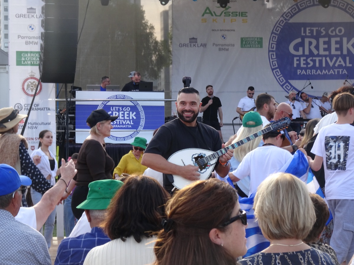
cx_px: 177
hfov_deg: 18.7
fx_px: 1074
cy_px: 132
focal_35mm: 105
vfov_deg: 14.1
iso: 125
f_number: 5
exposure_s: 1/125
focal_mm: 17.97
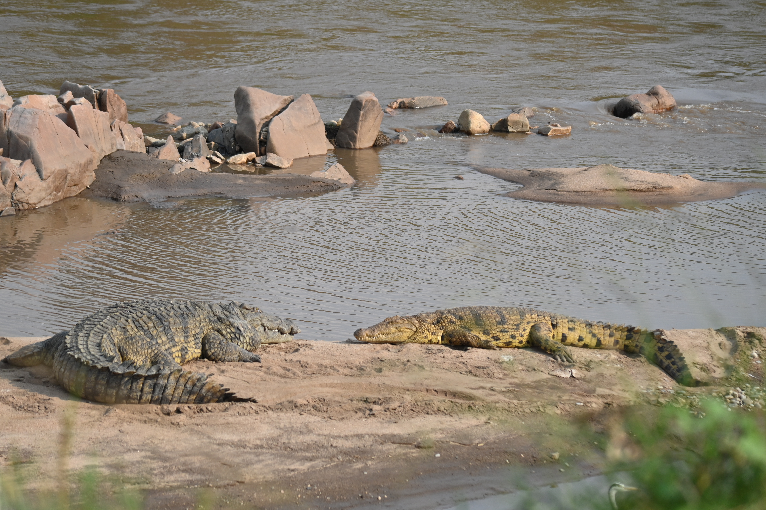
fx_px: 4934
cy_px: 255
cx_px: 383
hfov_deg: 8.9
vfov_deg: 5.9
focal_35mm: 232
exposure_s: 1/1000
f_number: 5.6
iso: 200
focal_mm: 155
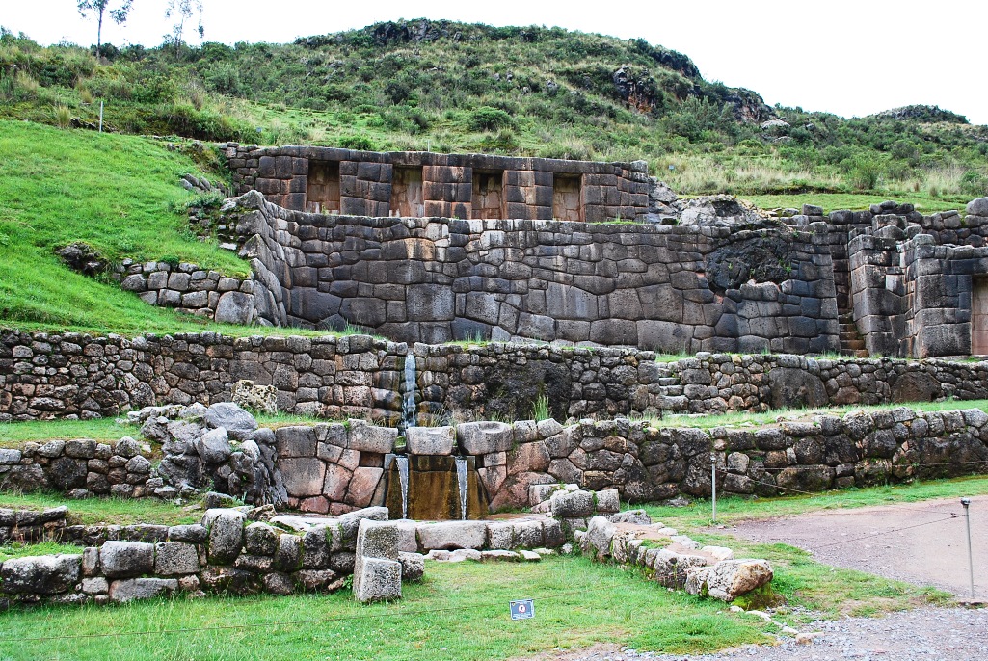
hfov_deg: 57.2
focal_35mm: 33
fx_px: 907
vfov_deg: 40.1
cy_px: 330
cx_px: 494
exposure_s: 1/125
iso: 200
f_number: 5.6
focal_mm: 22
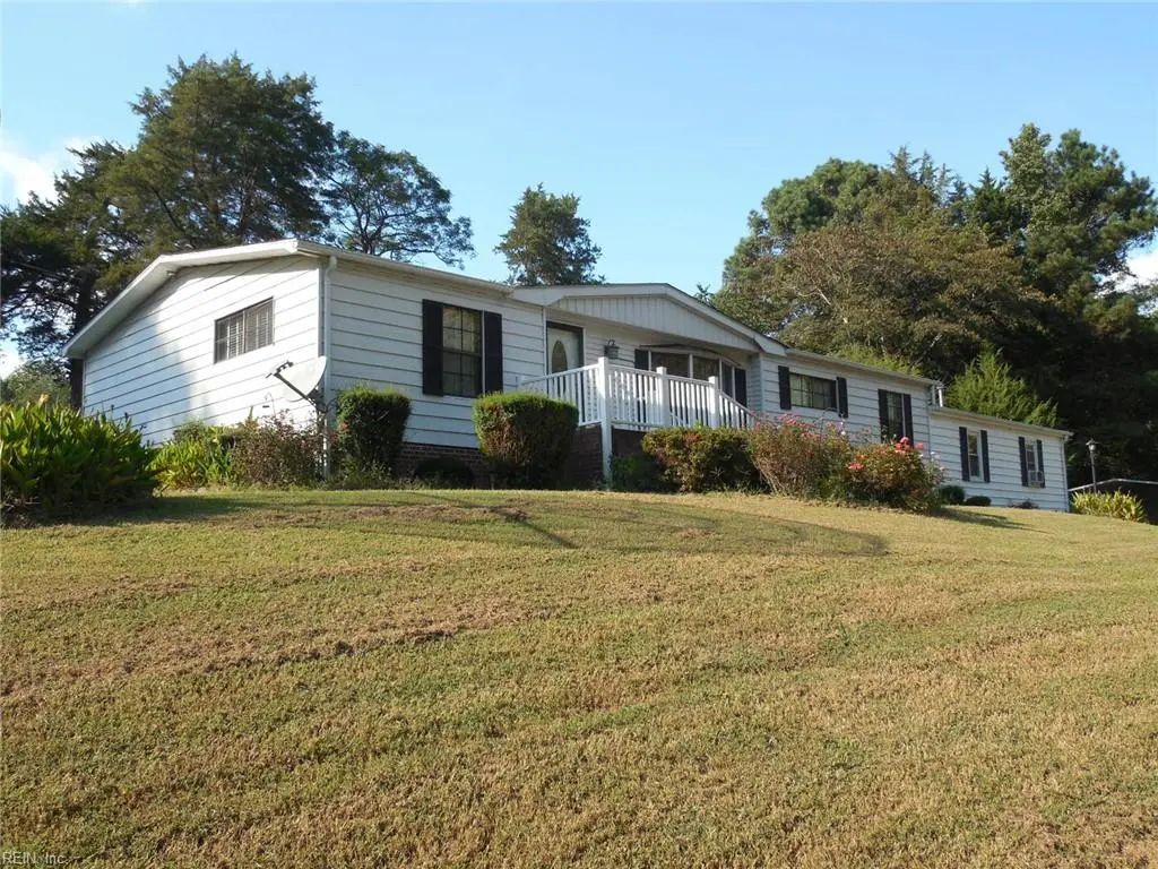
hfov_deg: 58.4
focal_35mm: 31
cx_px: 579
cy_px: 434
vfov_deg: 45.4
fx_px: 1037
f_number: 3.6
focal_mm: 5.6
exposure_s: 1/640
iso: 125
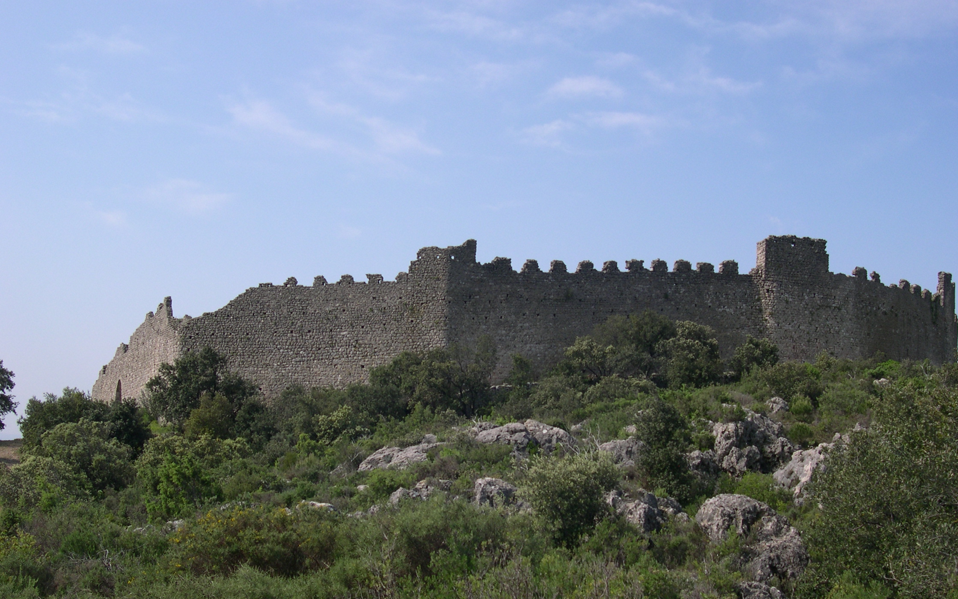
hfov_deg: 48.2
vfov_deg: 31.2
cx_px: 473
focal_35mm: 41
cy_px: 346
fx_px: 1070
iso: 100
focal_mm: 8
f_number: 7.6
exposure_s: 1/200
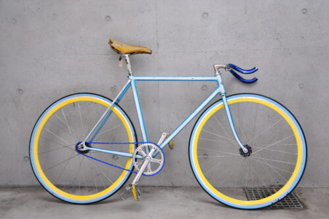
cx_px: 164
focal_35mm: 42
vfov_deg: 31.9
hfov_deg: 46.4
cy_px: 110
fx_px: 384
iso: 640
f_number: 4.5
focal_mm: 28
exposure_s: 1/50
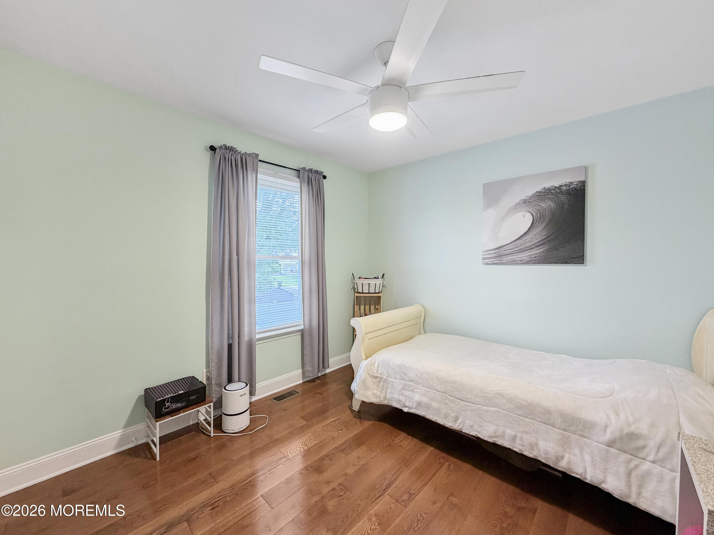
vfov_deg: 85.7
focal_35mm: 14
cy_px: 268
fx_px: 289
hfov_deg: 102.1
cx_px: 357
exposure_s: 1/60
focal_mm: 2.22
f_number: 2.2
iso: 200
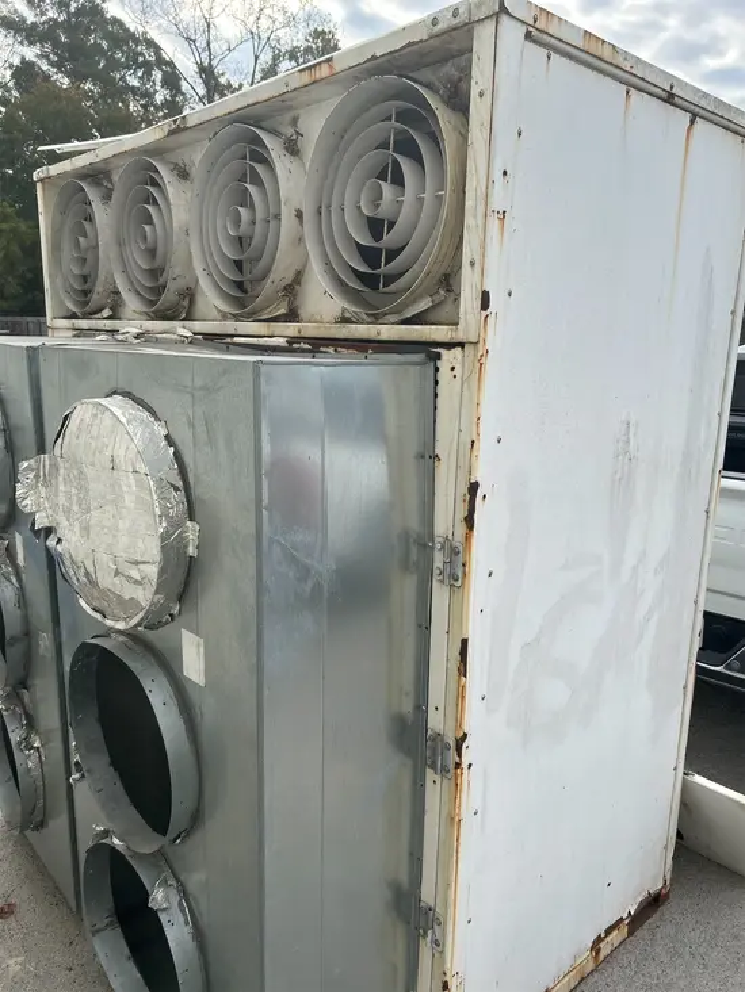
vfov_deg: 67.3
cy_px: 496
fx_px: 746
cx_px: 372
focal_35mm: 26
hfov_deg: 53.1
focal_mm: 5.7
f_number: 1.5
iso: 50
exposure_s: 1/2008
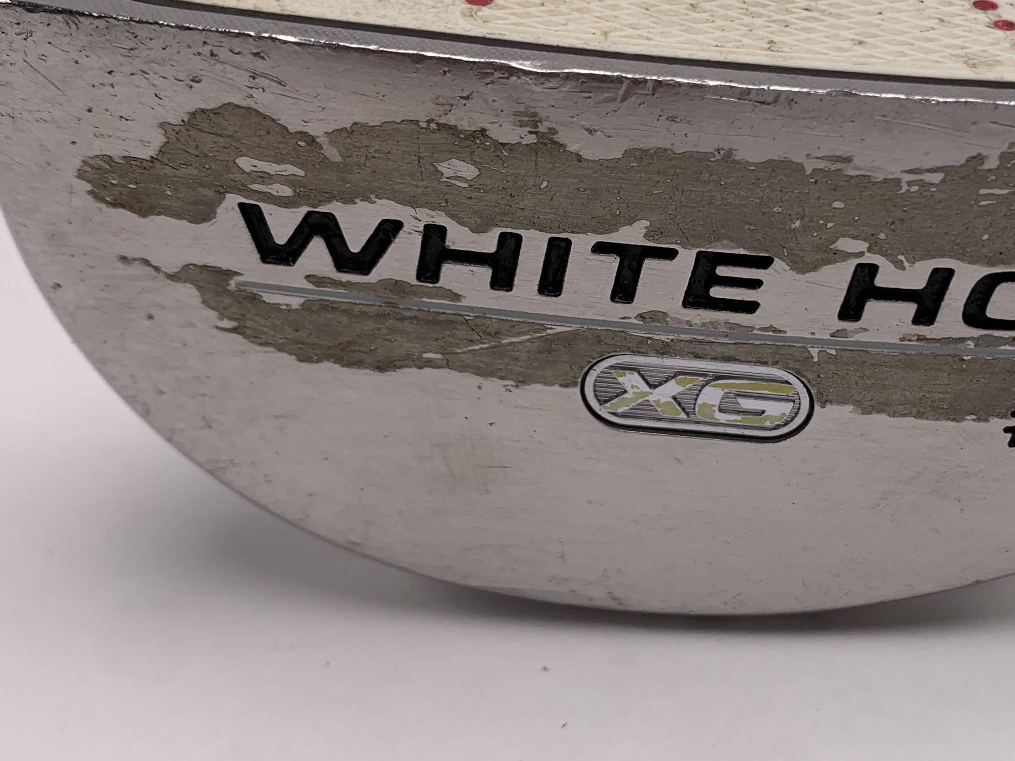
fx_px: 1466
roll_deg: +1.3
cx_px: 720
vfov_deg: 29.0
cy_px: 300
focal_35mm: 50
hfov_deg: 37.5
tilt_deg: -33.8
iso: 25
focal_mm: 4.25
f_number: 1.8
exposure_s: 1/343
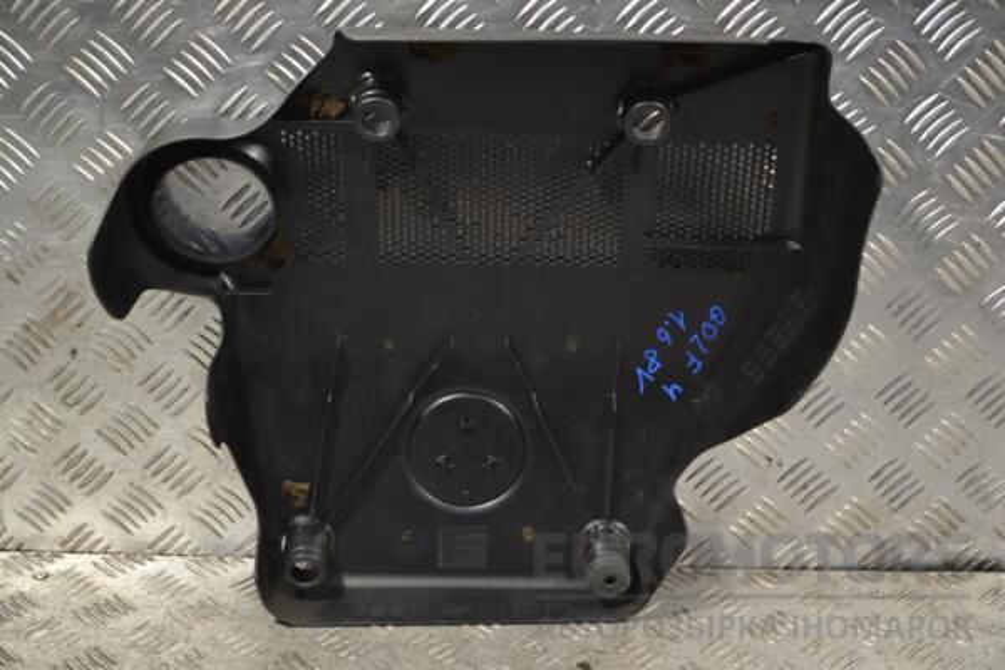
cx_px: 502
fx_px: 1884
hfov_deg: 29.9
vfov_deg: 20.2
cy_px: 335
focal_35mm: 68
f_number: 5.3
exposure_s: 1/30
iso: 360
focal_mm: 45
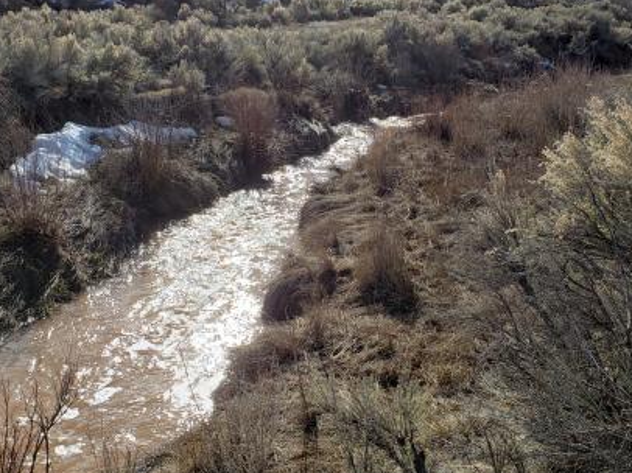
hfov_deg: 45.7
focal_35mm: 41
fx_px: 748
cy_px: 219
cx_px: 361
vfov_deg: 35.1
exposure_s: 1/1668
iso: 50
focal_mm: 4.3
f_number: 2.4
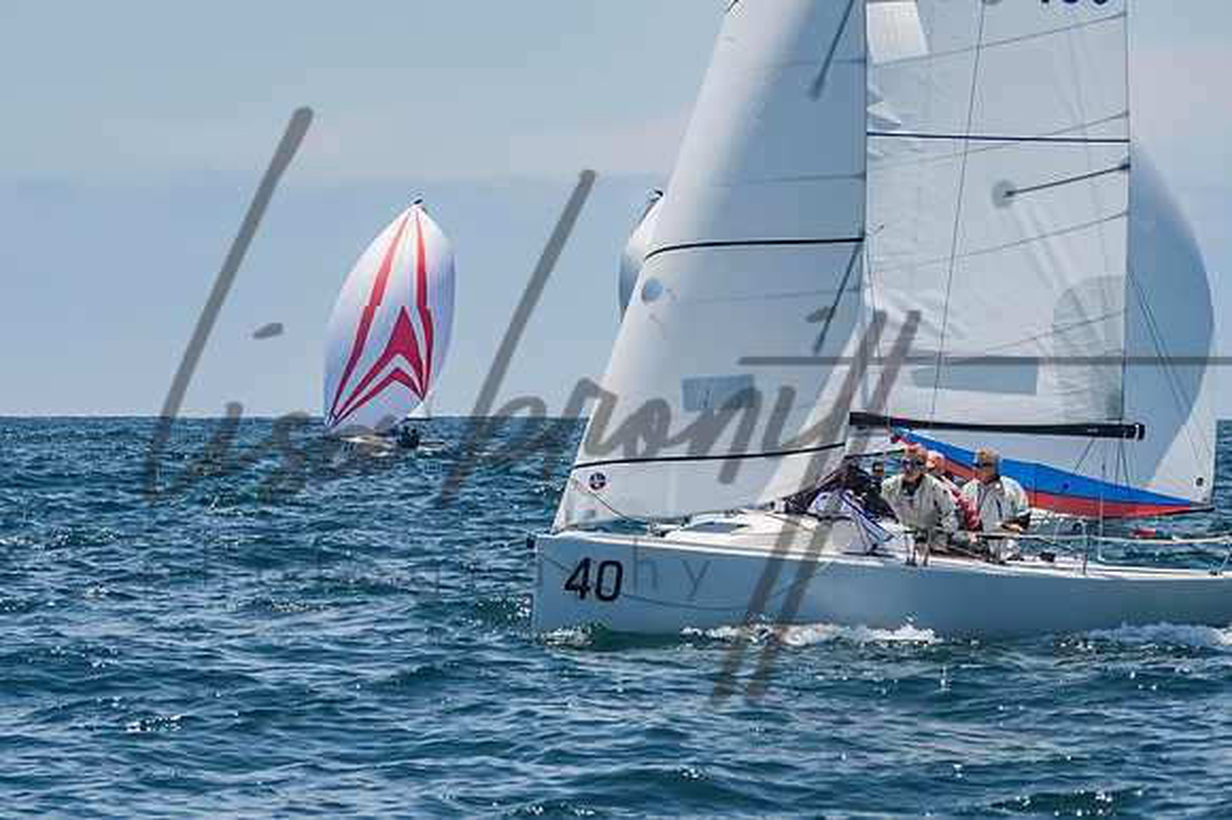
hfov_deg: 6.9
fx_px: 10157
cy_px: 410
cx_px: 601
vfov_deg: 4.6
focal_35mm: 297
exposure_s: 1/1600
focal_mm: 190
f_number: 14
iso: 640
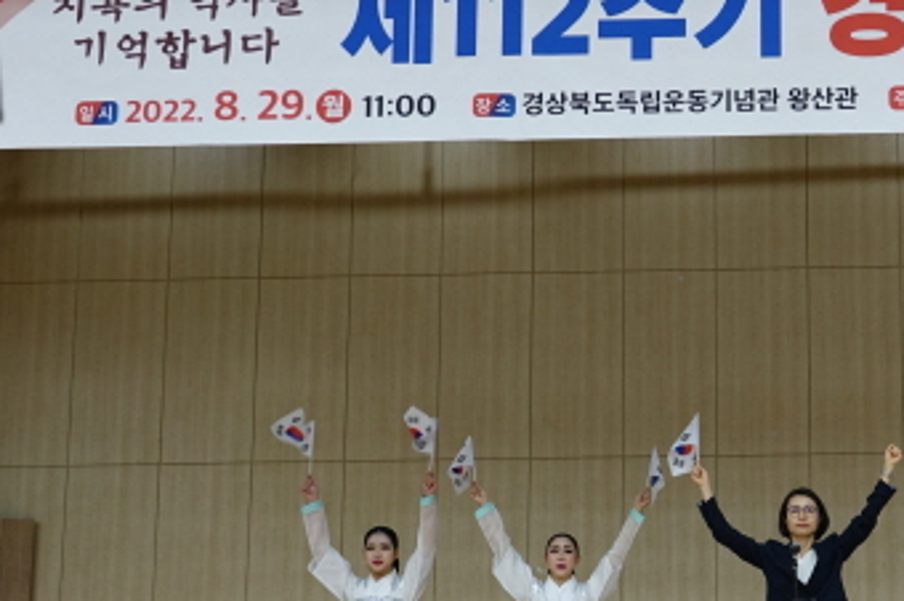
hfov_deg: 28.7
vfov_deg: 19.8
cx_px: 790
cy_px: 463
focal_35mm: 68
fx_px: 1706
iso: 160
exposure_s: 1/40
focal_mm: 12.04
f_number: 2.8
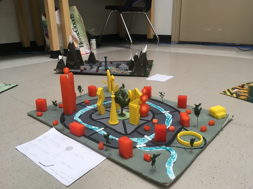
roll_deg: +1.6
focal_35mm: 29
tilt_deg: -20.1
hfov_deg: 61.7
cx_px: 126
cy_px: 94
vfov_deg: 48.2
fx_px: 212
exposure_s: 1/40
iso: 25
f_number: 2.2
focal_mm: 4.15
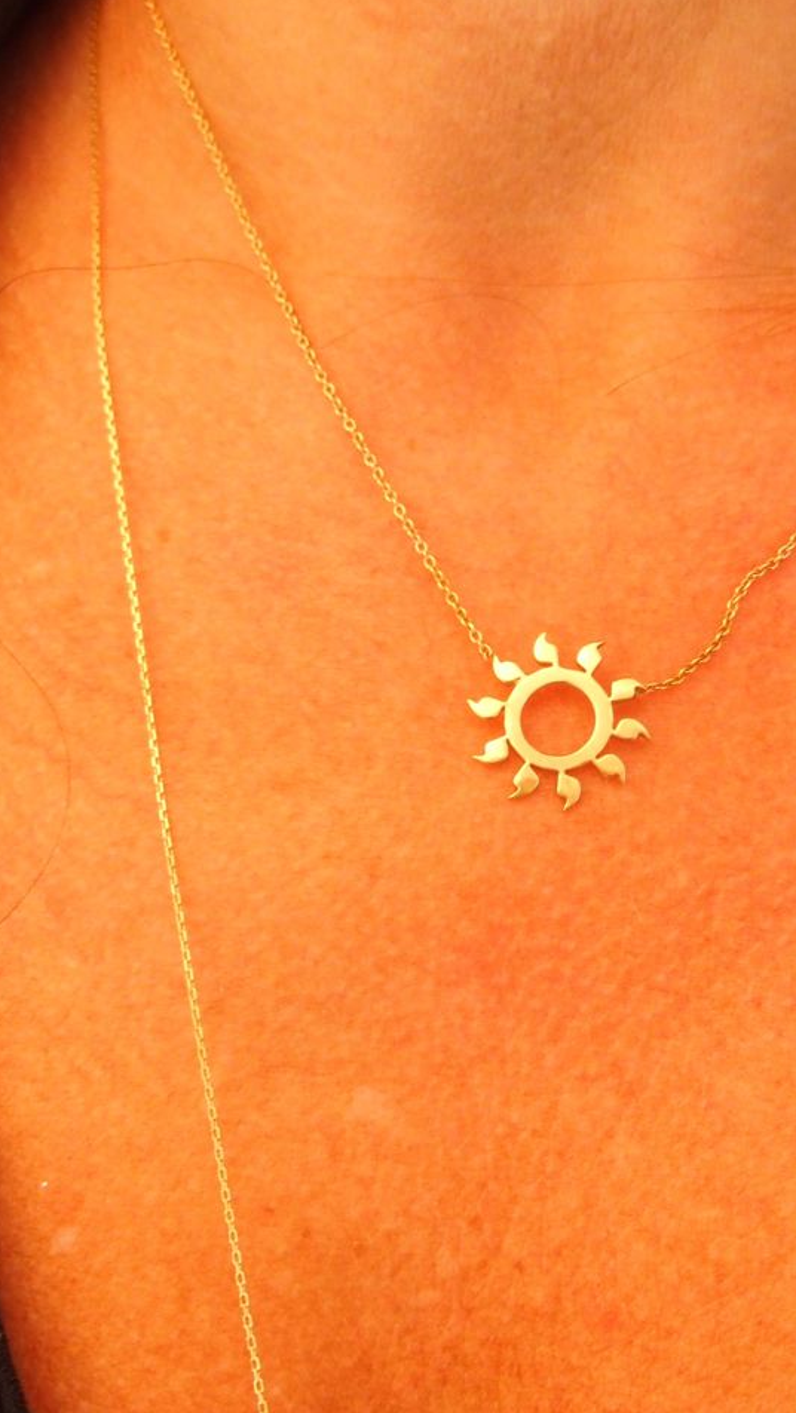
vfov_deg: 49.4
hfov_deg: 28.8
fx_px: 1537
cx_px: 536
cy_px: 704
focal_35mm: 41
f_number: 2.8
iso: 500
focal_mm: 6
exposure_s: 1/30
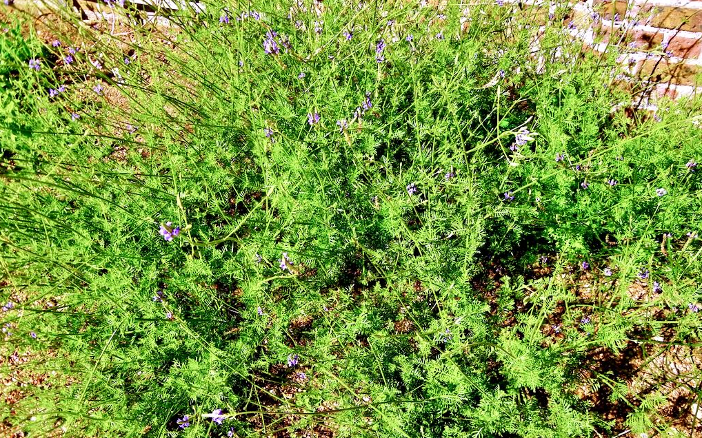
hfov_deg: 59.7
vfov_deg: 39.3
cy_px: 262
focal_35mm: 32
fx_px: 612
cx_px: 350
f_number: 3.5
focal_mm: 5.4
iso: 160
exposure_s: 1/627
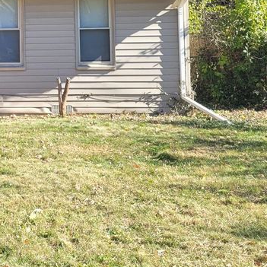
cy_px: 31
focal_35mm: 67
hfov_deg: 22.8
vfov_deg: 25.0
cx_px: -86
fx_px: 585
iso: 40
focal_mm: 5.4
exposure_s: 1/505
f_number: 1.8
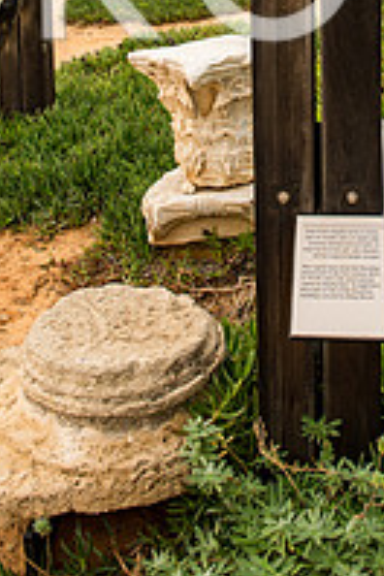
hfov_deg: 22.7
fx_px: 944
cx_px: 297
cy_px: -44
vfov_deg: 30.6
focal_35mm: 59
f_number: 3.5
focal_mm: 26
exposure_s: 1/400
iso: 100
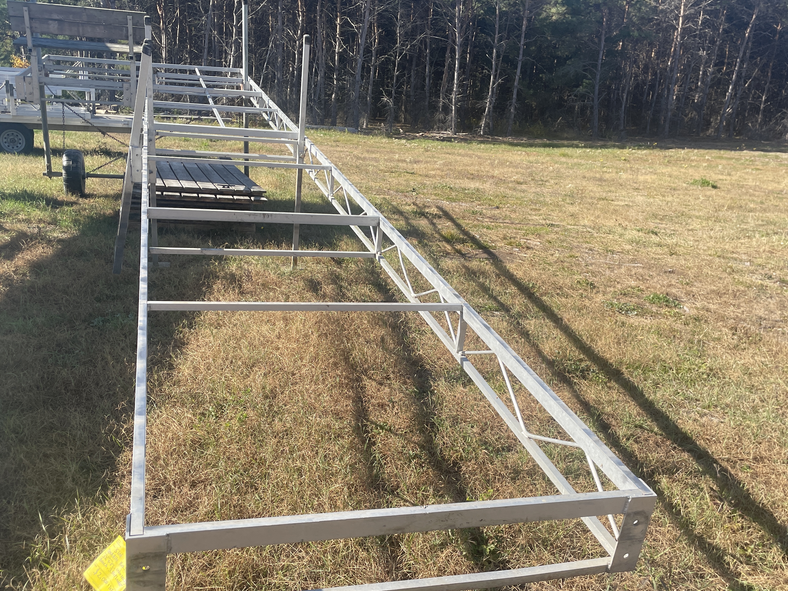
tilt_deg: -15.9
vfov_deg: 42.9
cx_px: 399
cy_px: 310
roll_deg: -3.3
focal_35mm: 33
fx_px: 751
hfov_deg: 55.3
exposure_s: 1/1770
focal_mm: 4.2
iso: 32
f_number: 1.6
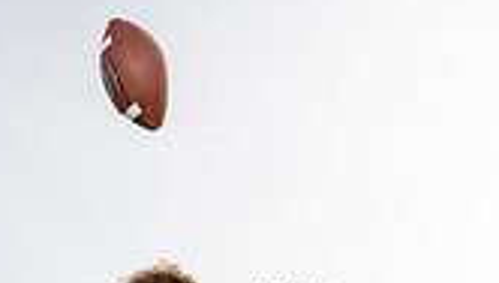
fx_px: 901
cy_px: 611
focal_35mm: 68
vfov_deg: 14.1
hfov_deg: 30.4
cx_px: 123
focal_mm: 24
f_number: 8
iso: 100
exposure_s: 1/250
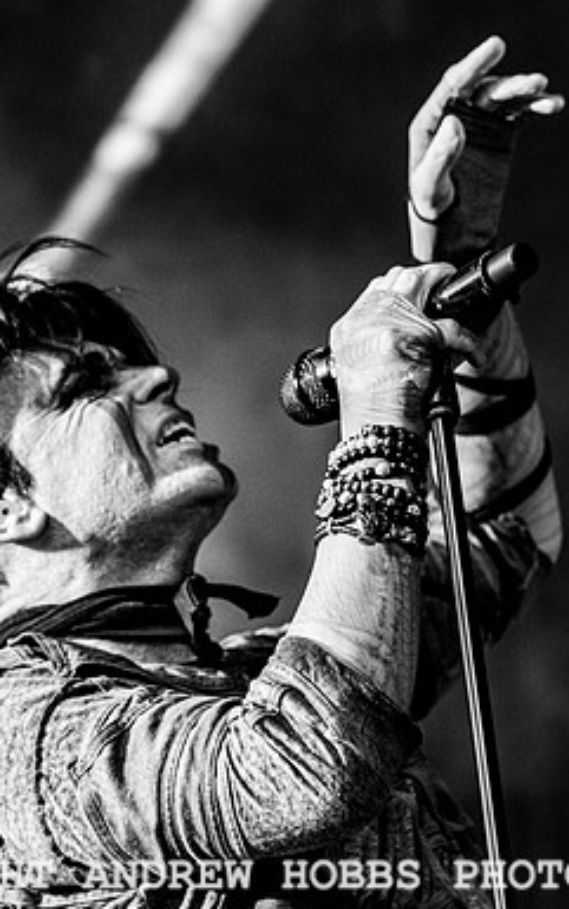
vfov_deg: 8.4
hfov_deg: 5.3
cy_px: 294
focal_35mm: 249
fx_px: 6171
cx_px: 41
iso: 800
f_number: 4.5
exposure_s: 1/2000
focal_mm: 120
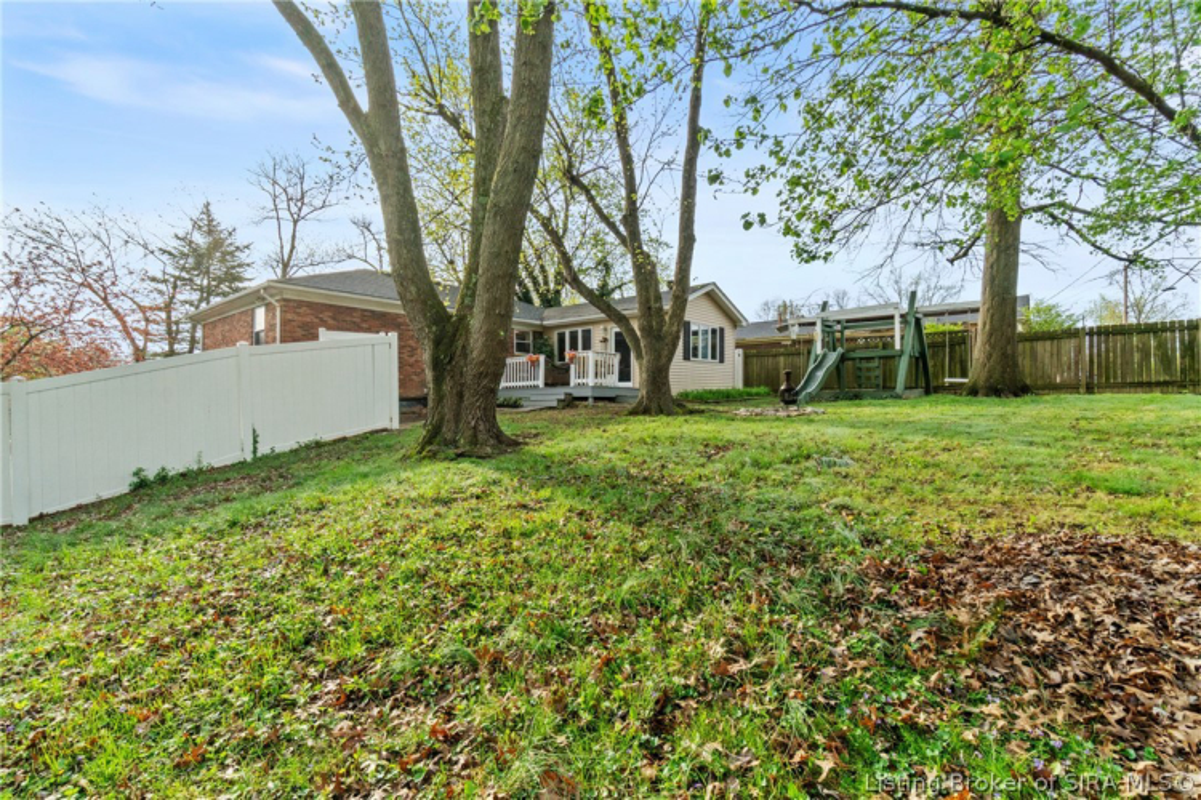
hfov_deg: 100.4
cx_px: 600
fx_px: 500
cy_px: 400
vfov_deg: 77.3
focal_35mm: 15
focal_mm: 10
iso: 400
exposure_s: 1/200
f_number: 11
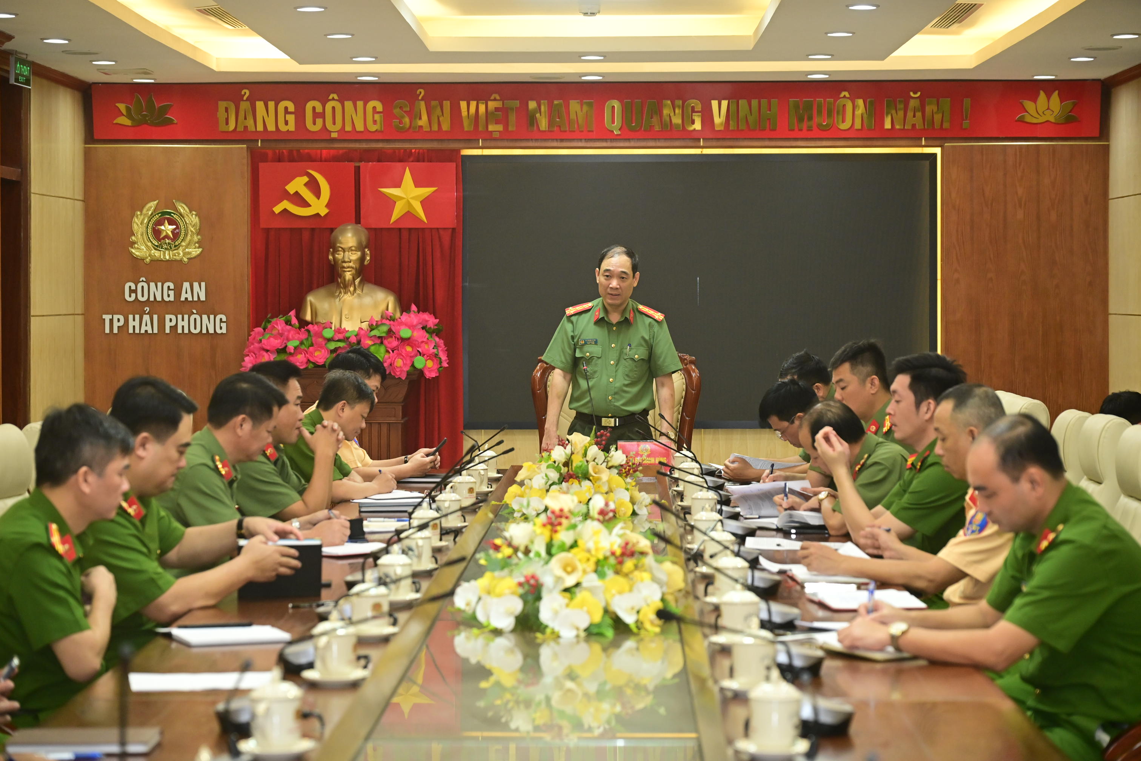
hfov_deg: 23.4
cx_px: 570
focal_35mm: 87
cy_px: 380
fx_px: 2757
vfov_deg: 15.7
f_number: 4.5
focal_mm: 87
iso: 2500
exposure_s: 1/160
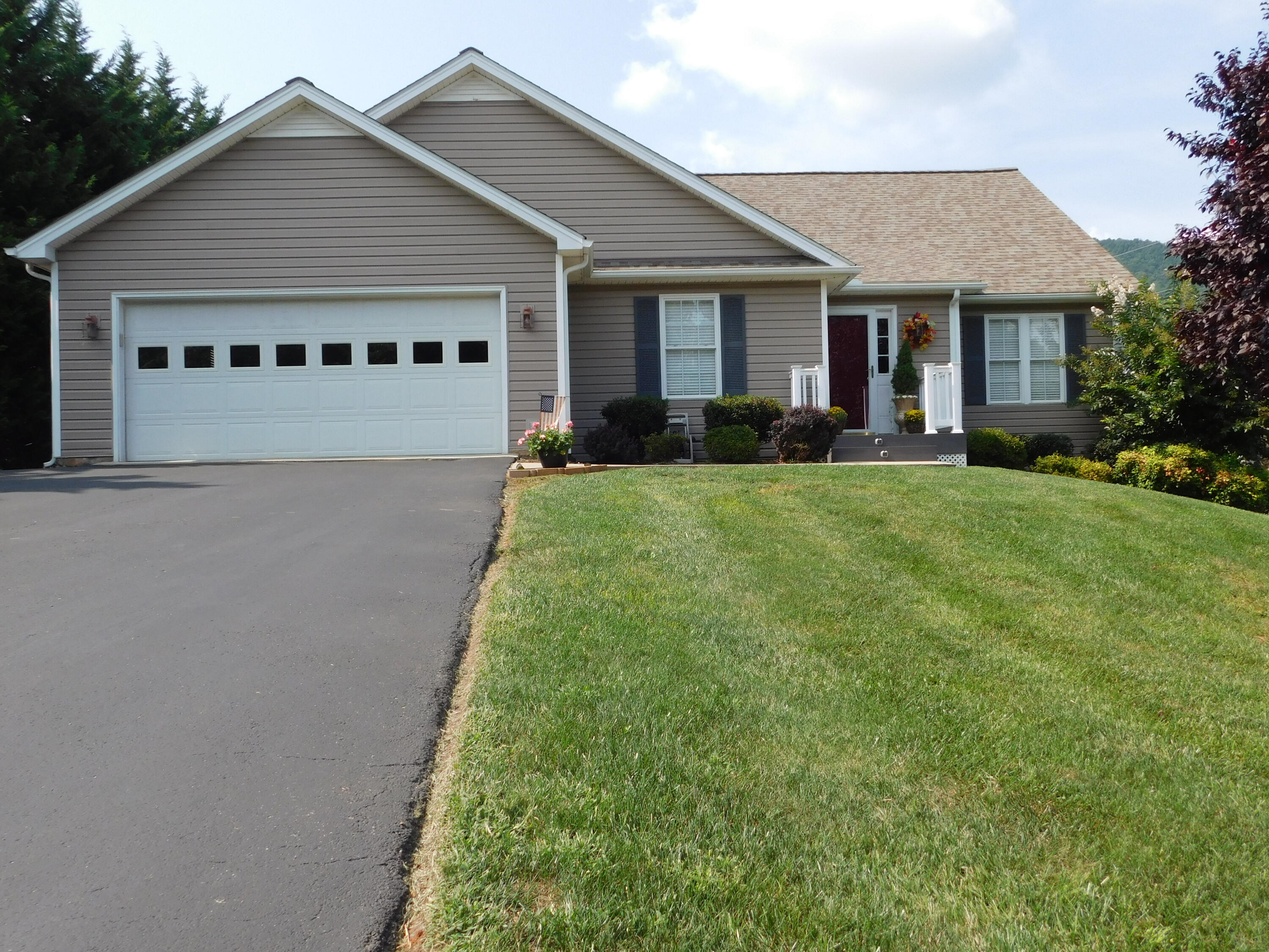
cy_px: 476
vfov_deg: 46.8
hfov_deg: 60.0
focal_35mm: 30
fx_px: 1100
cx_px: 634
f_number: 3.2
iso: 125
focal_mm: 5.3
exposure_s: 1/1000
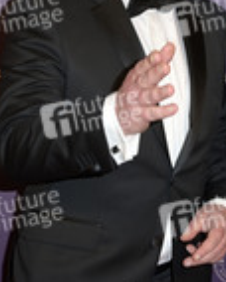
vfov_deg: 18.8
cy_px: 66
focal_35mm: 101
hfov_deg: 15.0
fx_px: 843
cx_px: 237
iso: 640
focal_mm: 34
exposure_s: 1/250
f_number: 5.6
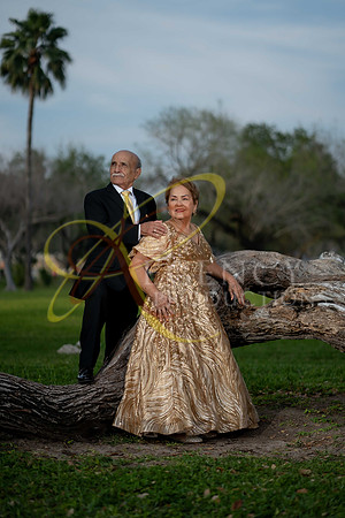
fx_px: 1222
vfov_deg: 23.9
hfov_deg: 16.1
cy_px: 259
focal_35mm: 85
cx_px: 172
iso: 200
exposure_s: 1/2500
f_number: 2.2
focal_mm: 85
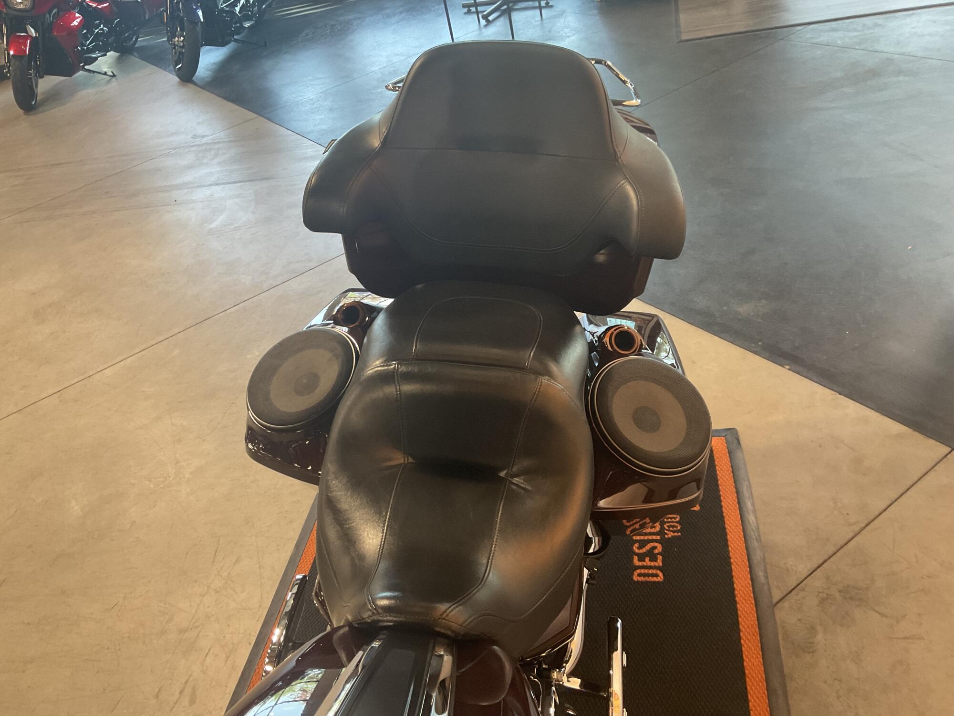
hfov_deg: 61.7
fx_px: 799
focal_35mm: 29
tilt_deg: -36.2
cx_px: 477
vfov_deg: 48.2
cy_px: 358
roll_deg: +15.1
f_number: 1.8
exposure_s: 1/50
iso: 100
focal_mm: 3
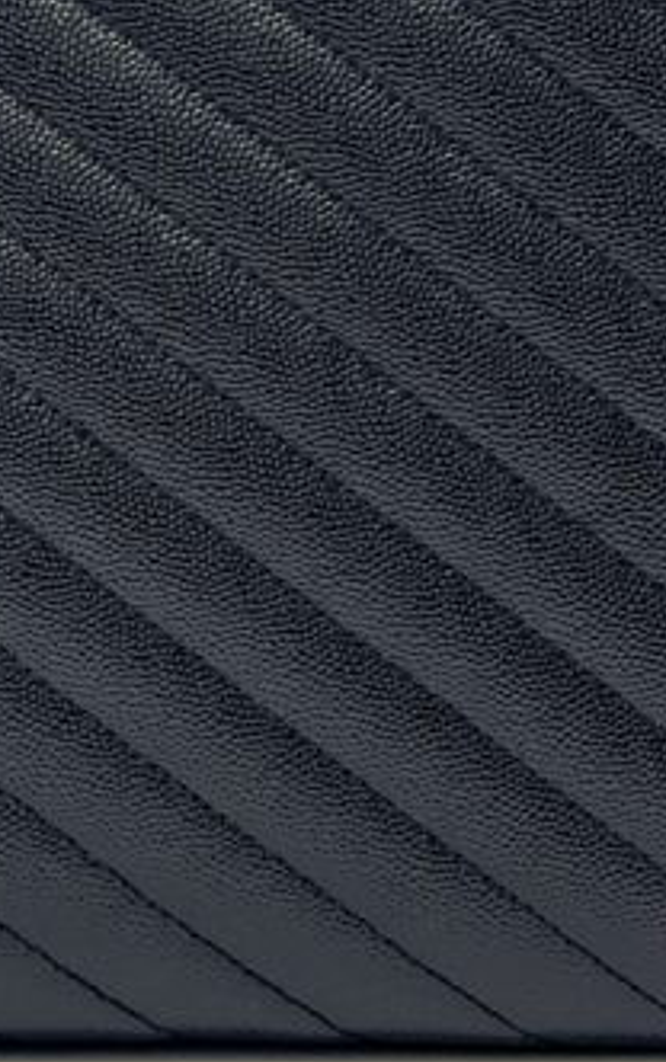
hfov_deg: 15.0
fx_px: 2464
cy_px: 291
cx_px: -45
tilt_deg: -2.9
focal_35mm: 85
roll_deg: +0.3
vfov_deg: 24.1
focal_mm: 5.7
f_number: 1.5
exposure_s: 1/100
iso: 32
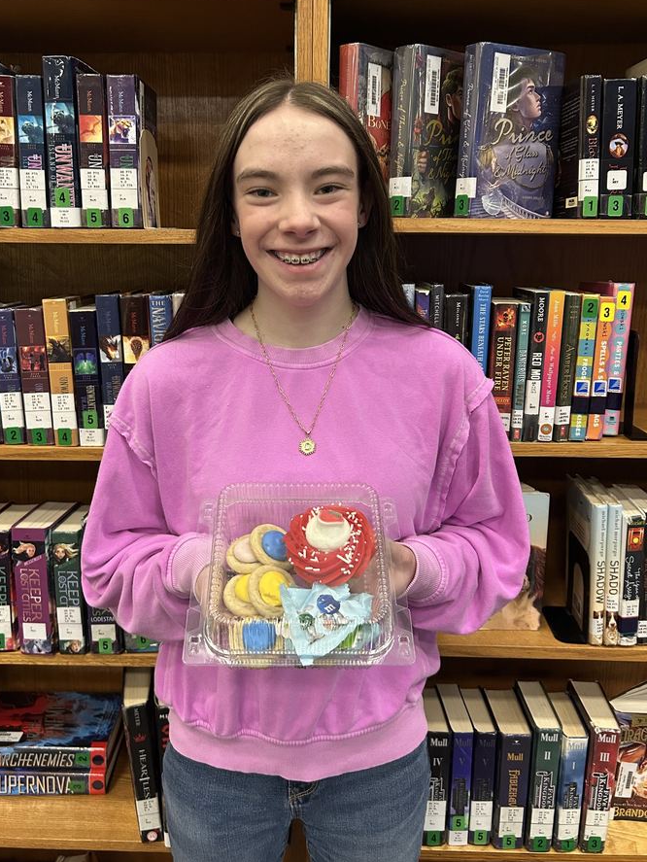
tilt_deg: -10.6
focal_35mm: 30
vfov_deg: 59.8
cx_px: 289
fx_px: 747
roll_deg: -0.5
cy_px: 390
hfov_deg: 46.8
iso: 320
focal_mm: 5.7
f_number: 1.5
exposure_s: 1/60
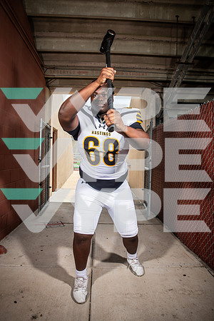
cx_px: 107
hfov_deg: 53.1
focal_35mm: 24
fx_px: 214
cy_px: 160
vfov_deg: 73.7
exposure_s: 1/400
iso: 160
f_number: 7.1
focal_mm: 24
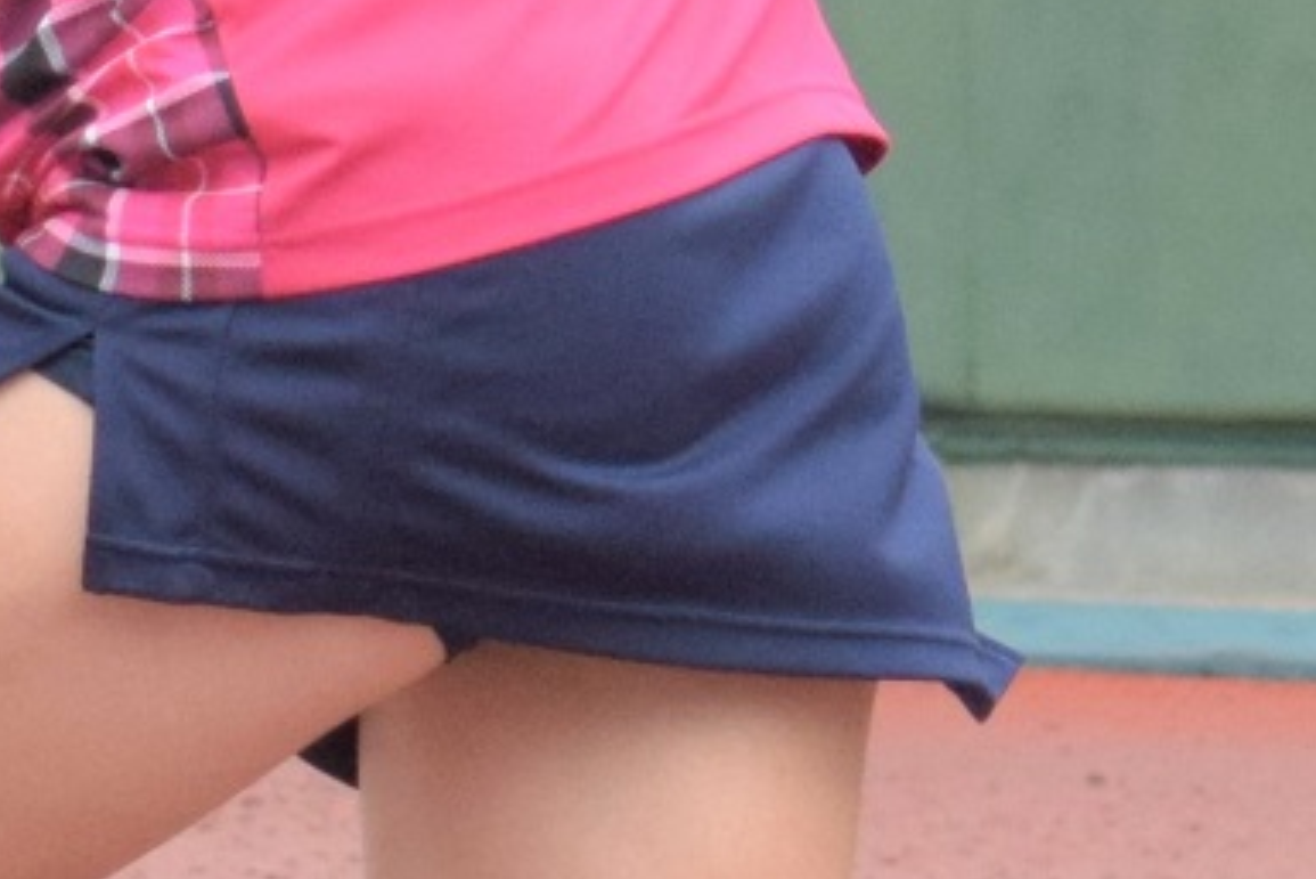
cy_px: 263
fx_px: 24193
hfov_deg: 3.1
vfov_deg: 2.1
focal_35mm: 662
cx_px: 92
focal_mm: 85
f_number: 4.5
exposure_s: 1/2500
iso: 1250
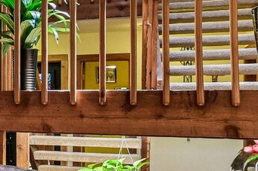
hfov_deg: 19.9
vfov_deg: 17.9
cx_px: -200
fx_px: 544
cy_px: 119
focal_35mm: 76
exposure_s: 1/15
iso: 3200
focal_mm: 16
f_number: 8
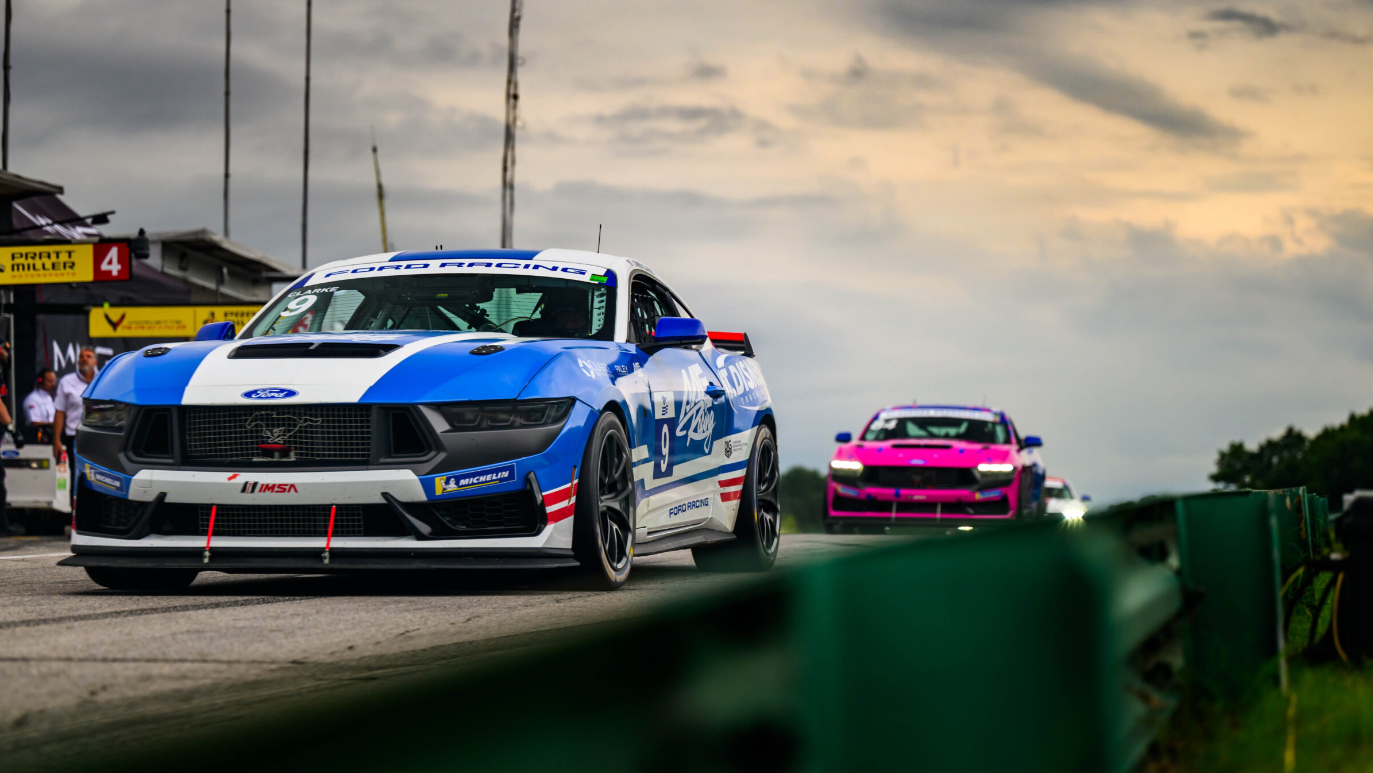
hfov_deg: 23.2
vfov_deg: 13.2
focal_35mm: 92
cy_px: 381
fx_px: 3350
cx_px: 693
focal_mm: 82
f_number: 2.8
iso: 400
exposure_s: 1/400
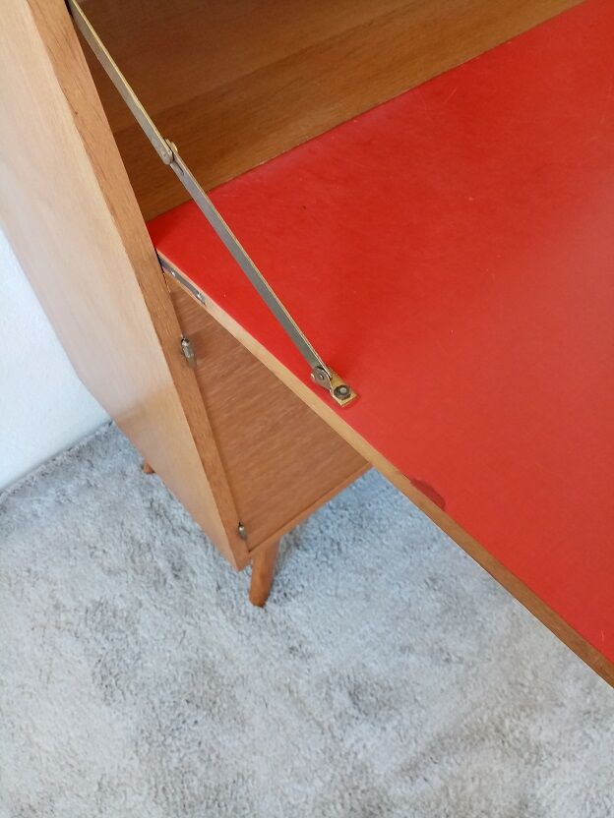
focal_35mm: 26
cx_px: 307
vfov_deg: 67.3
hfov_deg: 53.1
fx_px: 615
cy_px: 409
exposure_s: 1/33.3
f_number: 1.8
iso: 424
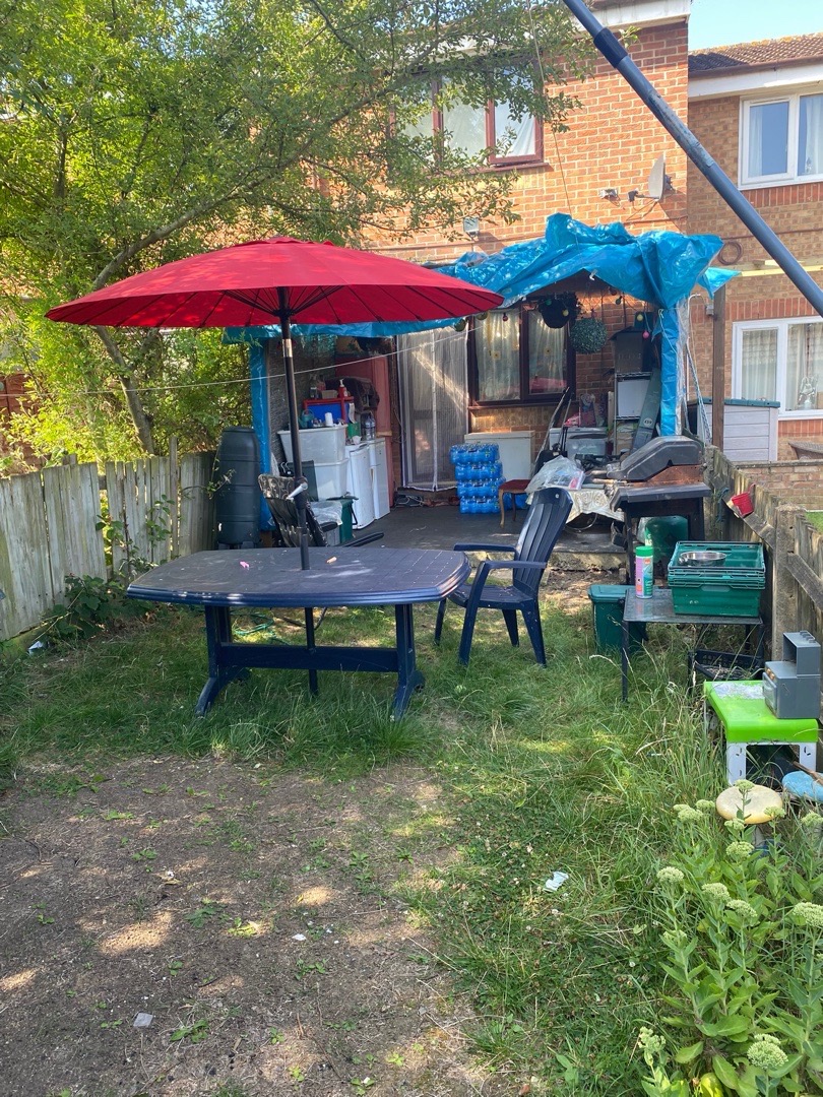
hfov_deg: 53.1
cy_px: 548
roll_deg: +3.7
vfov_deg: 67.3
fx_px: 824
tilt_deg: -8.9
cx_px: 412
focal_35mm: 26
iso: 32
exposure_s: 1/131
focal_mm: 4.25
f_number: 1.8
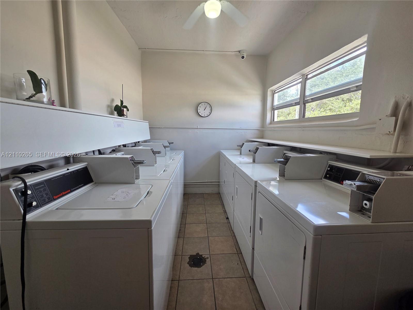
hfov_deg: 106.2
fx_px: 155
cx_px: 206
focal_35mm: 13
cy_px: 155
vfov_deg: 89.9
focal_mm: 2.2
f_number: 2.2
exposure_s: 1/120
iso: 64
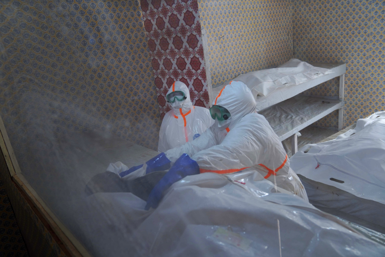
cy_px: 128
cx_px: 192
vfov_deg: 46.4
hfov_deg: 65.5
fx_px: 299
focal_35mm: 28
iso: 640
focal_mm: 28
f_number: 3.5
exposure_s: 1/200
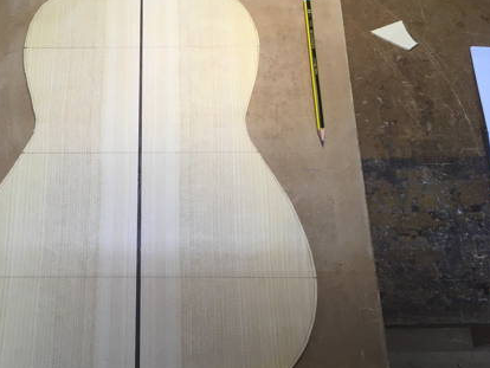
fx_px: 595
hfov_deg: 43.8
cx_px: 142
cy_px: 176
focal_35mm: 42
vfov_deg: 34.4
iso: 40
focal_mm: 4.15
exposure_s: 1/33
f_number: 2.2
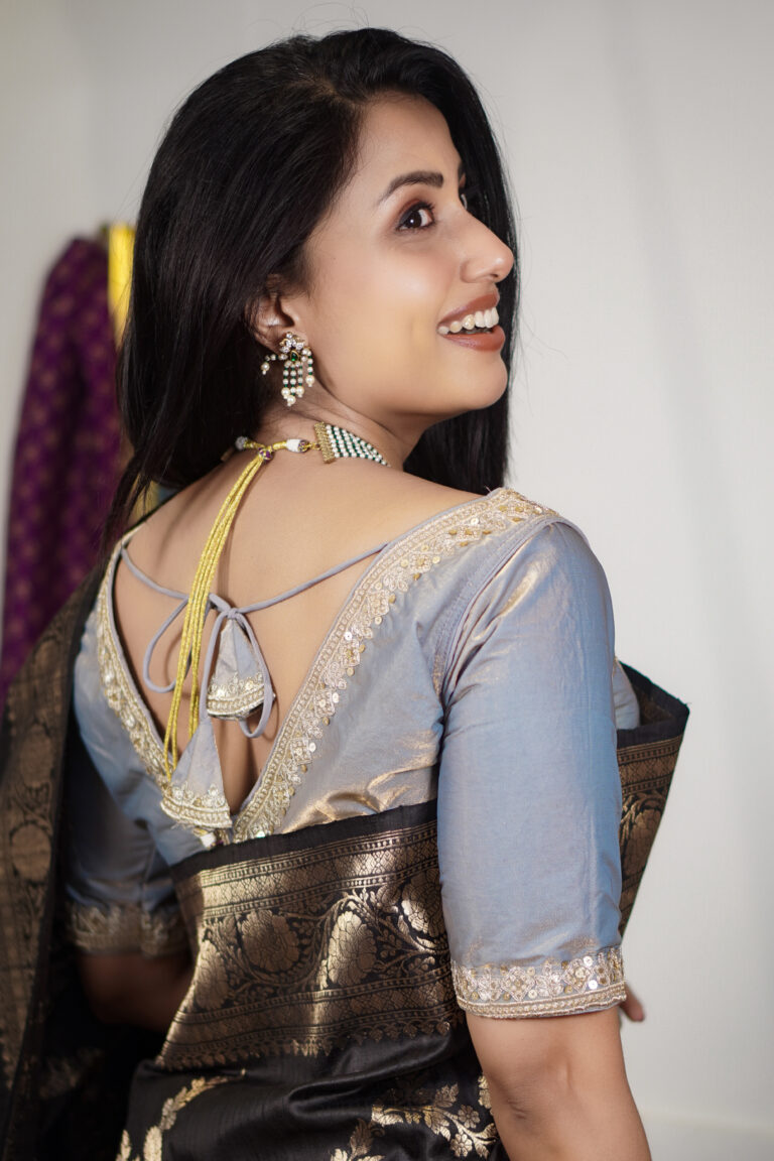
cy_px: 580
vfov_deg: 54.4
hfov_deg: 37.9
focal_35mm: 35
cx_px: 387
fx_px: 1129
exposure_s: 1/160
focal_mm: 35
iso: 100
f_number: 8
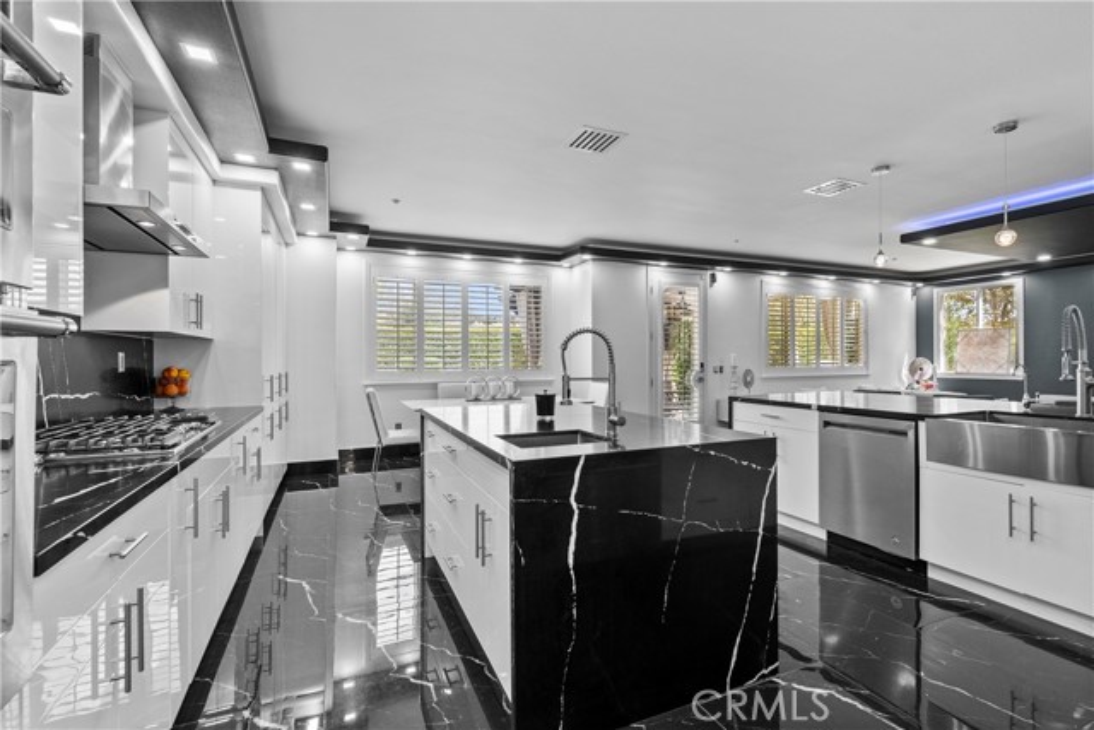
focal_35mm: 16
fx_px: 486
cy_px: 365
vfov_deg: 73.8
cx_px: 547
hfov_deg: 96.7
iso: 640
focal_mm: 16
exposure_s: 1/10
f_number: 8
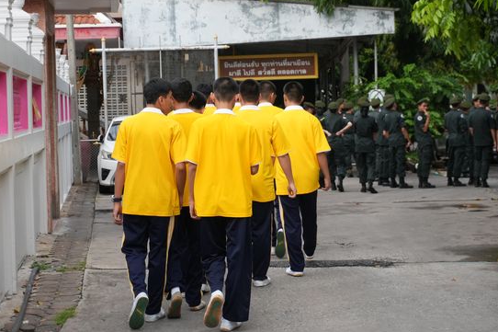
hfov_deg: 24.5
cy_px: 151
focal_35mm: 83
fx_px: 1148
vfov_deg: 16.4
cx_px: 258
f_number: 5.6
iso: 800
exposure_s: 1/1600
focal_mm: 50
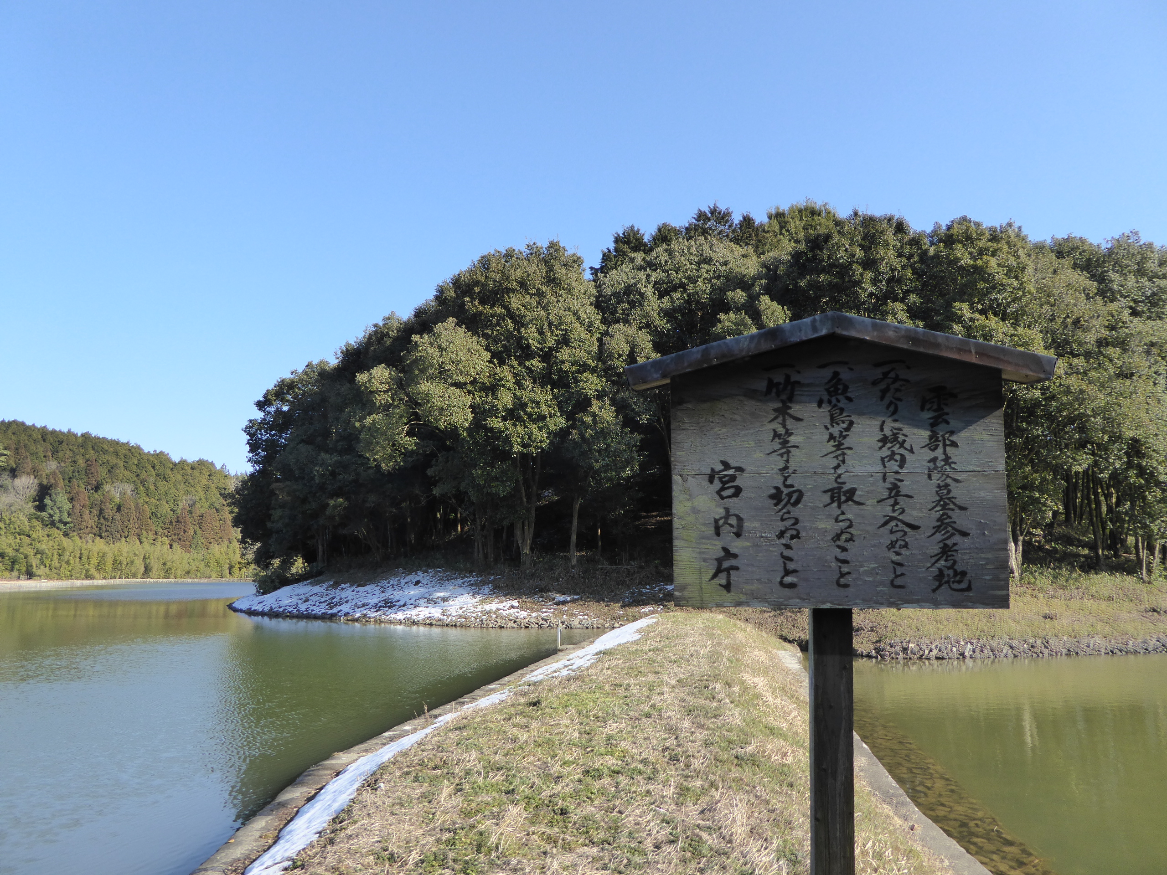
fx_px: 843
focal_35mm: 25
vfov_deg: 54.9
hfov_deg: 69.4
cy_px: 438
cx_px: 584
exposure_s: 1/640
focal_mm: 4.3
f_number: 3.3
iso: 200
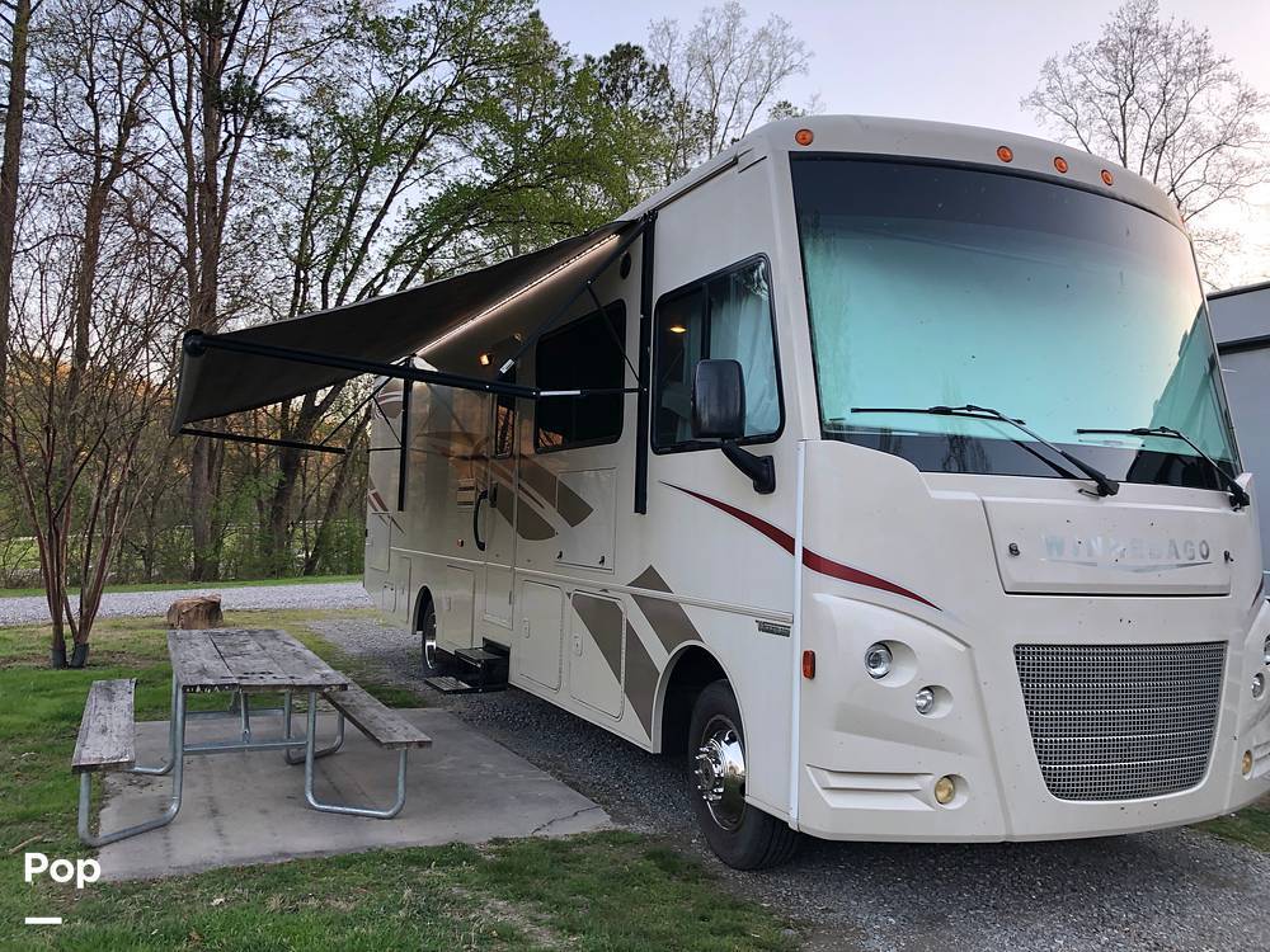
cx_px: 635
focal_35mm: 28
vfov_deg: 49.7
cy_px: 476
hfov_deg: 63.4
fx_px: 1027
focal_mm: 4
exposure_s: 1/120
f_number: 1.8
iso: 50
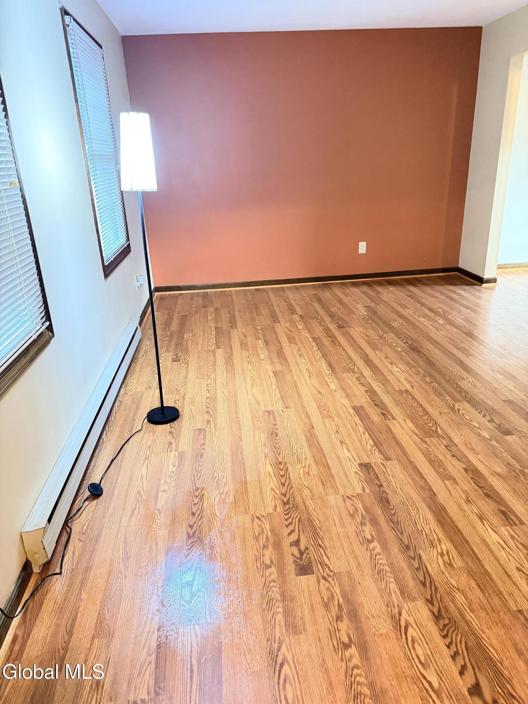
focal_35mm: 24
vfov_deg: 71.6
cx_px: 264
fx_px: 488
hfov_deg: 56.8
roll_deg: +2.9
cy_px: 352
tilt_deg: -21.5
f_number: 1.78
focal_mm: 6.76
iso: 1600
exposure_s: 1/30
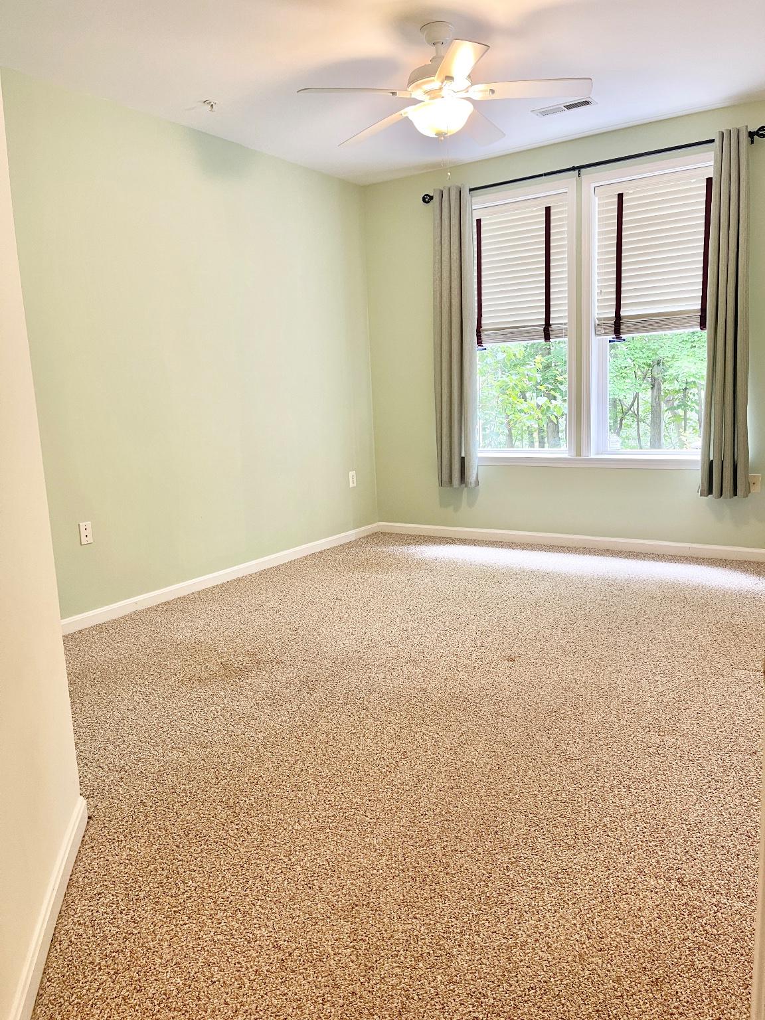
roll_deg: +2.7
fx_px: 737
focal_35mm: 25
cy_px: 510
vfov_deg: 69.4
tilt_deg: -8.9
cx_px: 382
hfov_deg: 54.9
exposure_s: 1/60
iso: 80
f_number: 1.6
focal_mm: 5.1
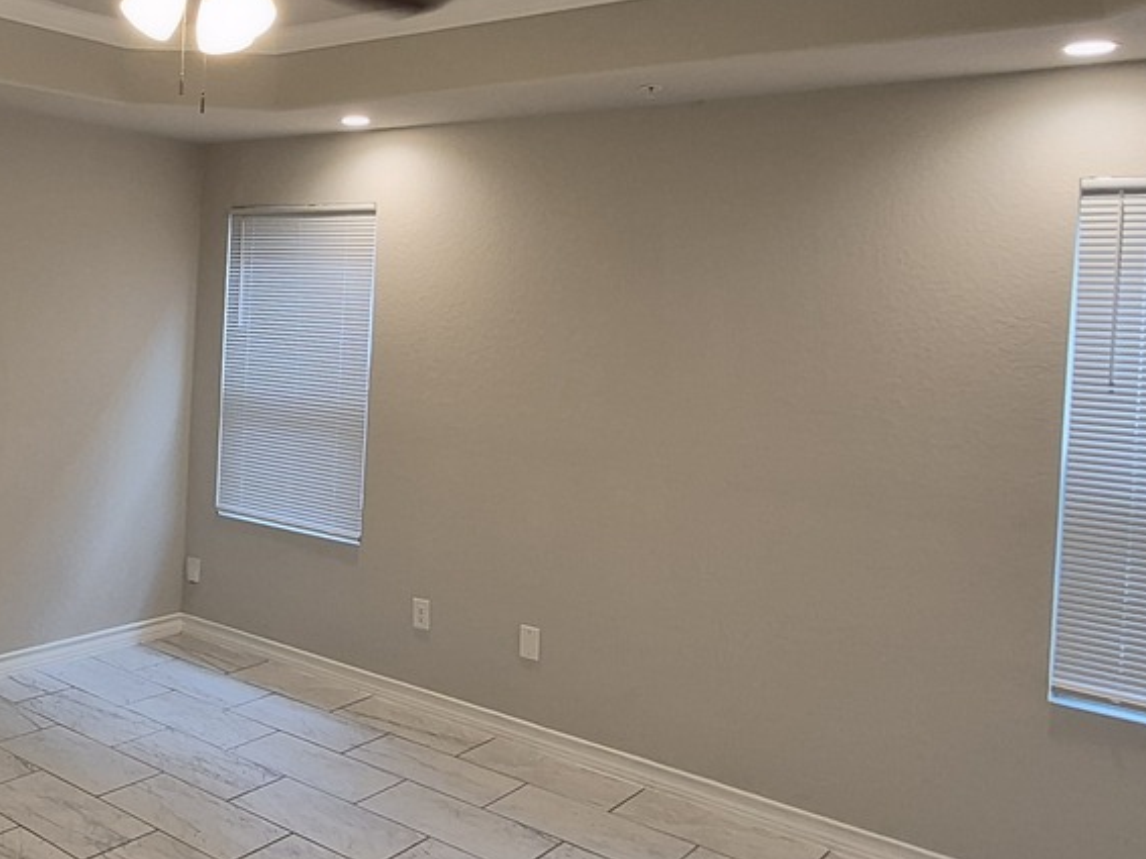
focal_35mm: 33
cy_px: 303
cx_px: 271
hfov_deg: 52.6
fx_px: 1092
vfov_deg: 42.5
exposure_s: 1/60
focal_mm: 1.74
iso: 200
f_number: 2.2
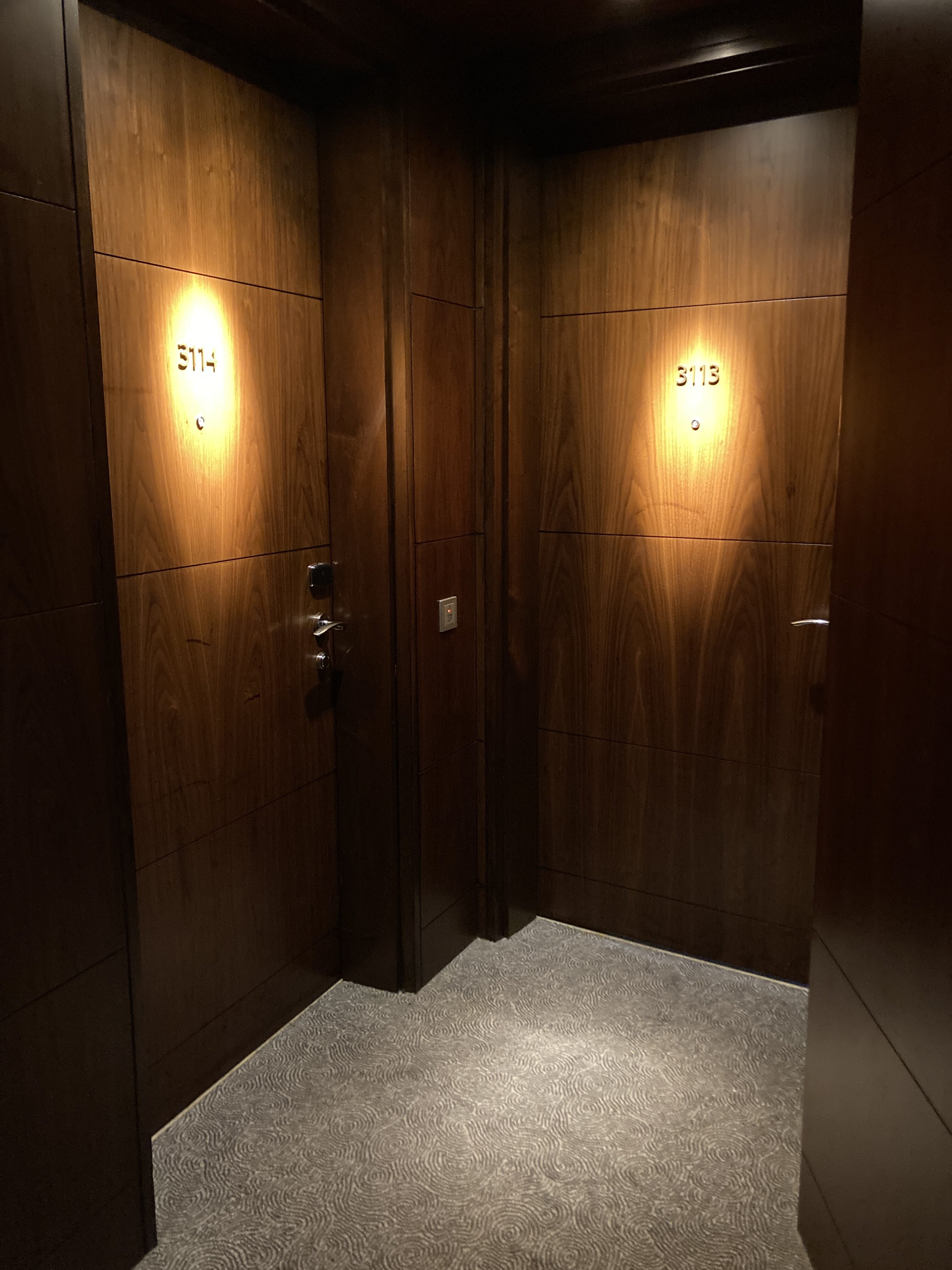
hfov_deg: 49.7
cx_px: 476
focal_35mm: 28
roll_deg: -0.2
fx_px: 1027
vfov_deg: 63.4
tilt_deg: -8.6
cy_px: 635
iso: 640
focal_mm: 3.99
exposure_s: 1/16
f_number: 1.8
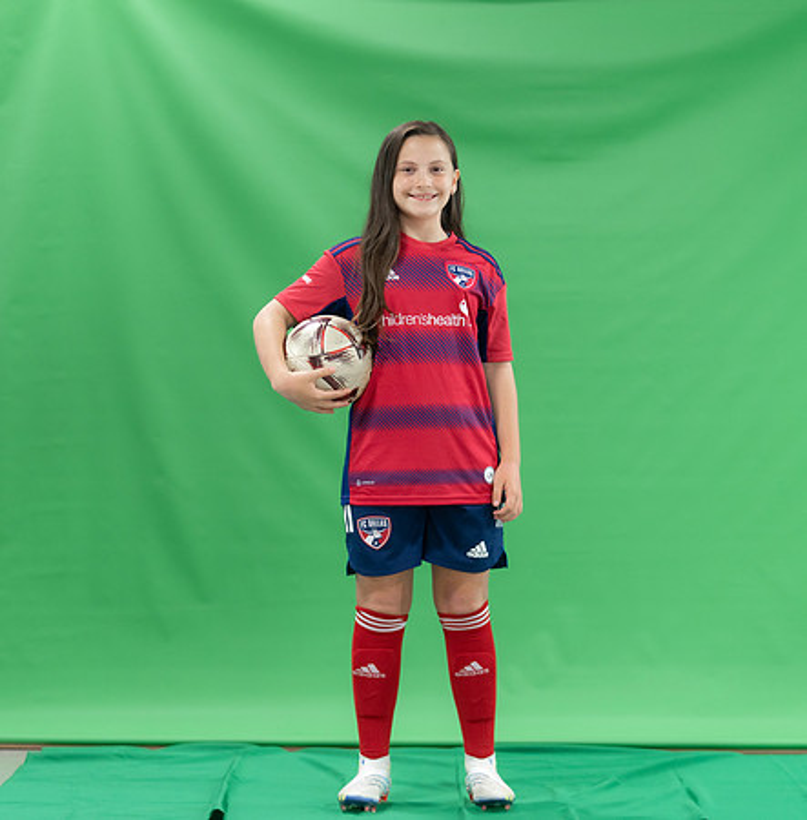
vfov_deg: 18.2
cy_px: 438
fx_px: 2566
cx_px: 425
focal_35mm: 97
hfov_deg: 17.9
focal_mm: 70
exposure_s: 1/250
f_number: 2.8
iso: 1000
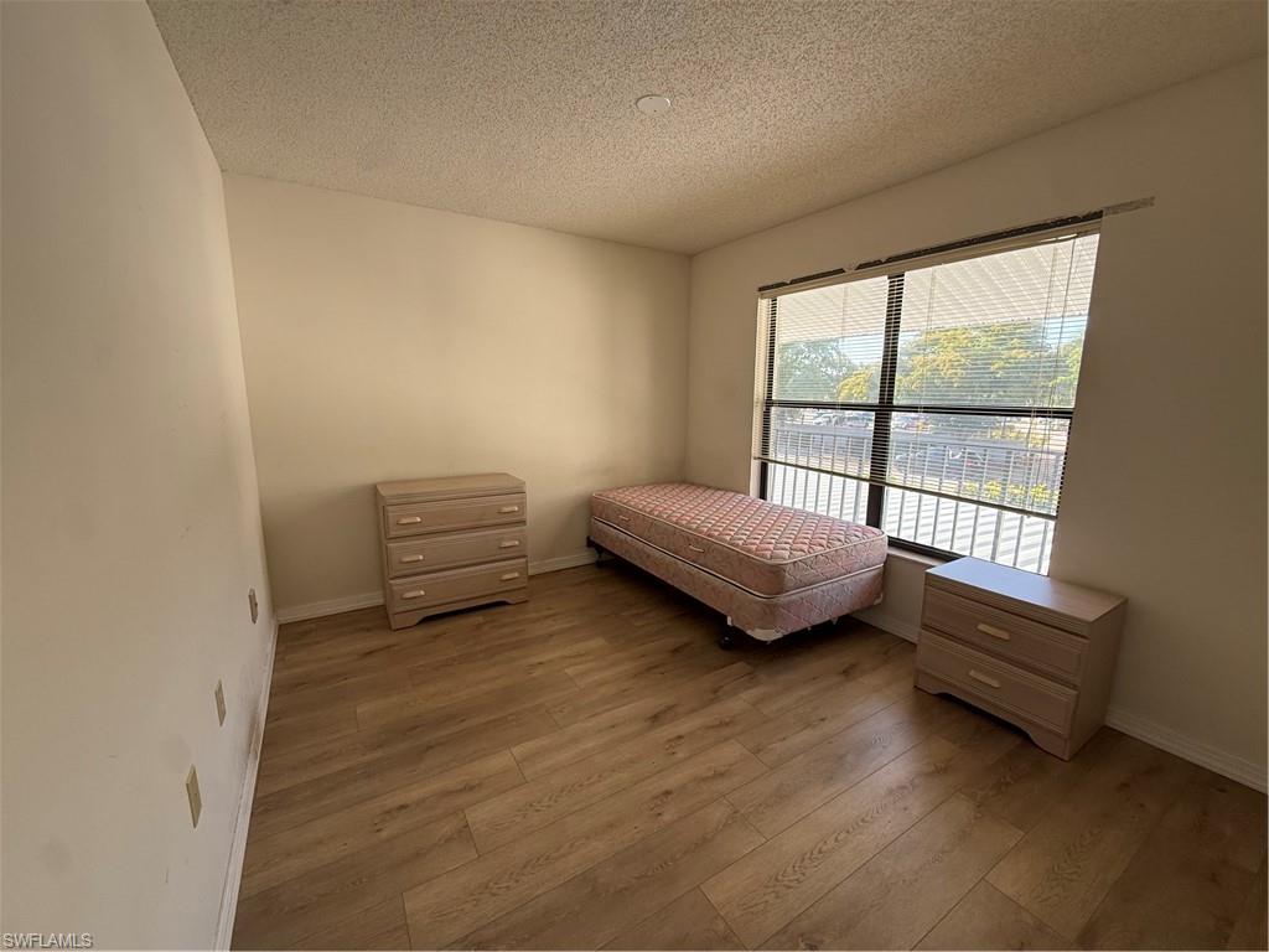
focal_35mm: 14
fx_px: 513
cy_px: 476
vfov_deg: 85.7
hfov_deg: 102.1
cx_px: 634
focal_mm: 2.22
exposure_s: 1/111
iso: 64
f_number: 2.2
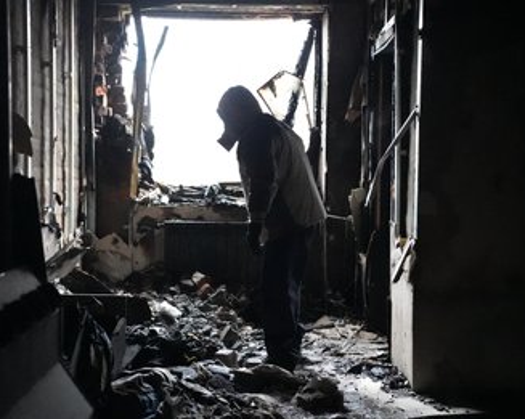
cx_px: 254
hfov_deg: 34.8
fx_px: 838
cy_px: 213
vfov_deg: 28.1
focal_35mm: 54
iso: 64000
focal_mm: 47
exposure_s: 1/500
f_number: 4
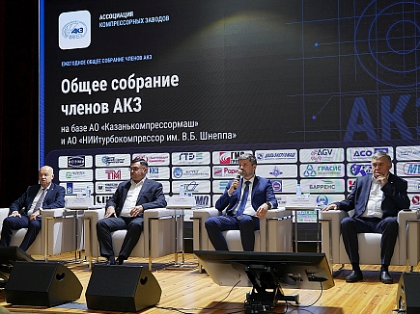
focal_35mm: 53
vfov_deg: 27.5
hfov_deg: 36.2
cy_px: 157
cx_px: 205
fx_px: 643
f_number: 5.6
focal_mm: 48
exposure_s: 1/160
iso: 1250
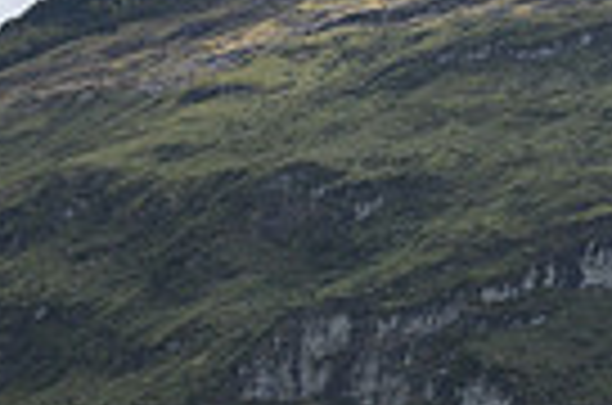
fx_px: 1950
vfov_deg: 11.6
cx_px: 1017
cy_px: 504
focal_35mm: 115
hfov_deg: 15.8
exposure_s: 1/250
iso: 100
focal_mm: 18
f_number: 8
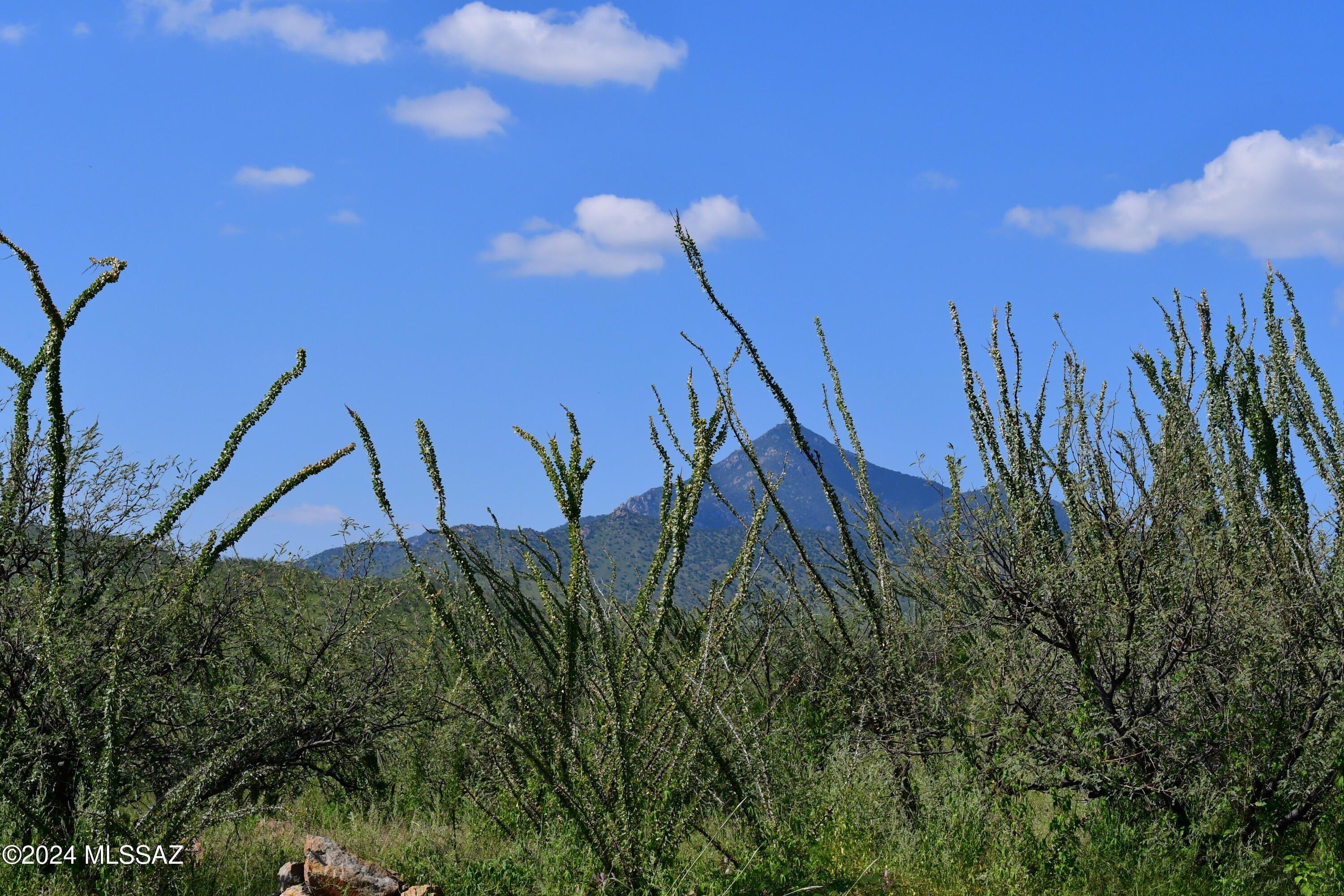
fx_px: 3061
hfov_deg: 24.8
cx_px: 672
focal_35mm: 82
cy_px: 448
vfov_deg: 16.7
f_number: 14
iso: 800
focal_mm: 55
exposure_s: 1/1600
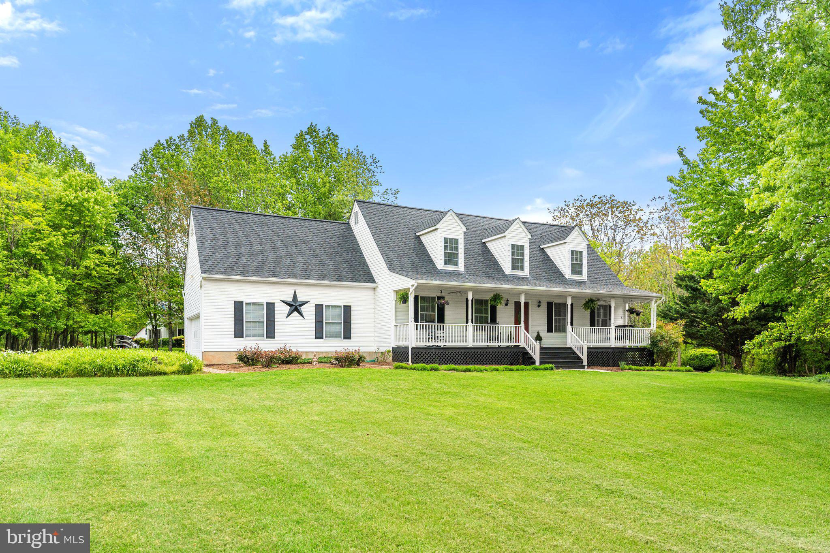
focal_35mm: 24
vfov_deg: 53.1
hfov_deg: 73.7
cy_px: 276
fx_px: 553
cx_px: 415
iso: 500
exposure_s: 1/2500
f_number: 5
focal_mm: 24
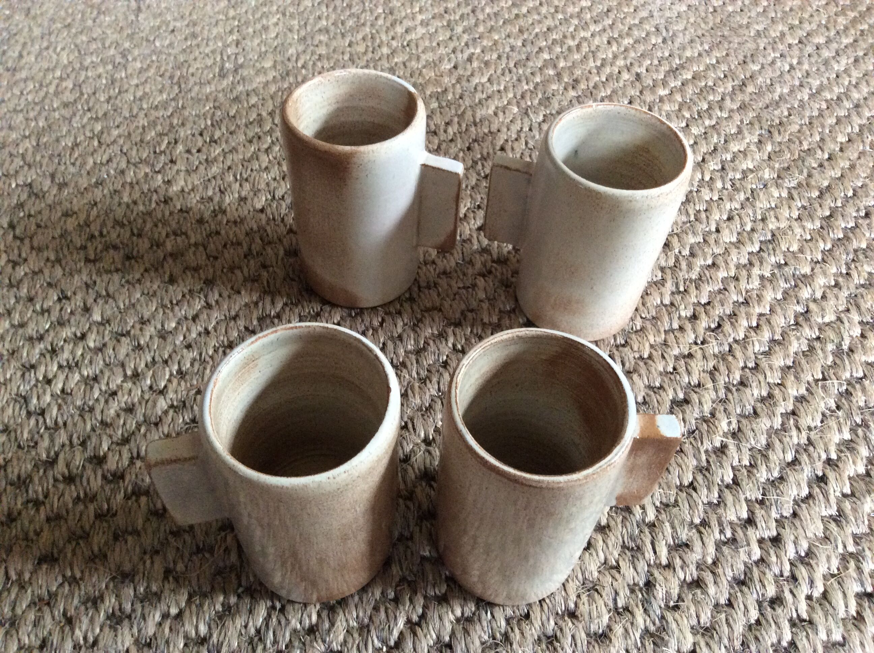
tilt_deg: -50.5
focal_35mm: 32
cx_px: 437
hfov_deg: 56.9
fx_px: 807
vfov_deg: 44.1
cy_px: 326
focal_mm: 3.3
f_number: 2.4
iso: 250
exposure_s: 1/25
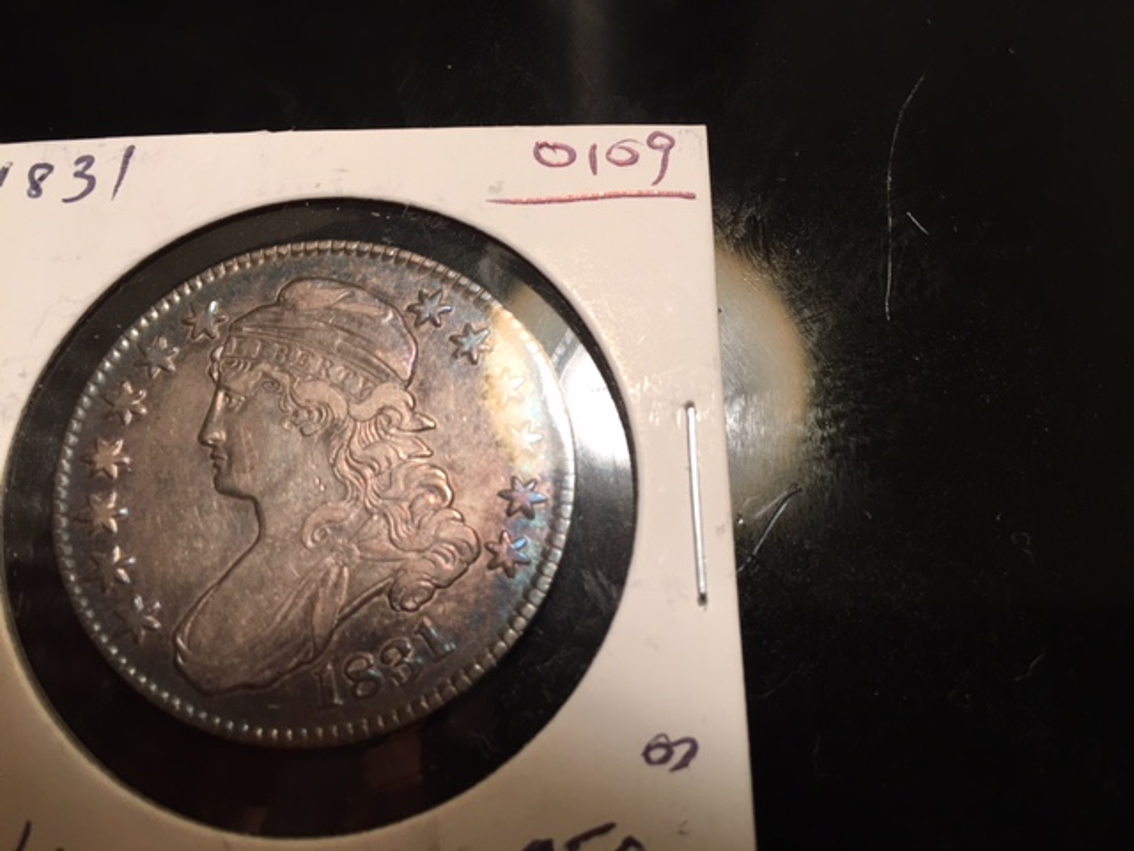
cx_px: 567
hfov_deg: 61.7
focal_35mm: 29
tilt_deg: -73.1
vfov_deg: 48.2
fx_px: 950
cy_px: 426
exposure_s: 1/15
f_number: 2.2
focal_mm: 4.15
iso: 25
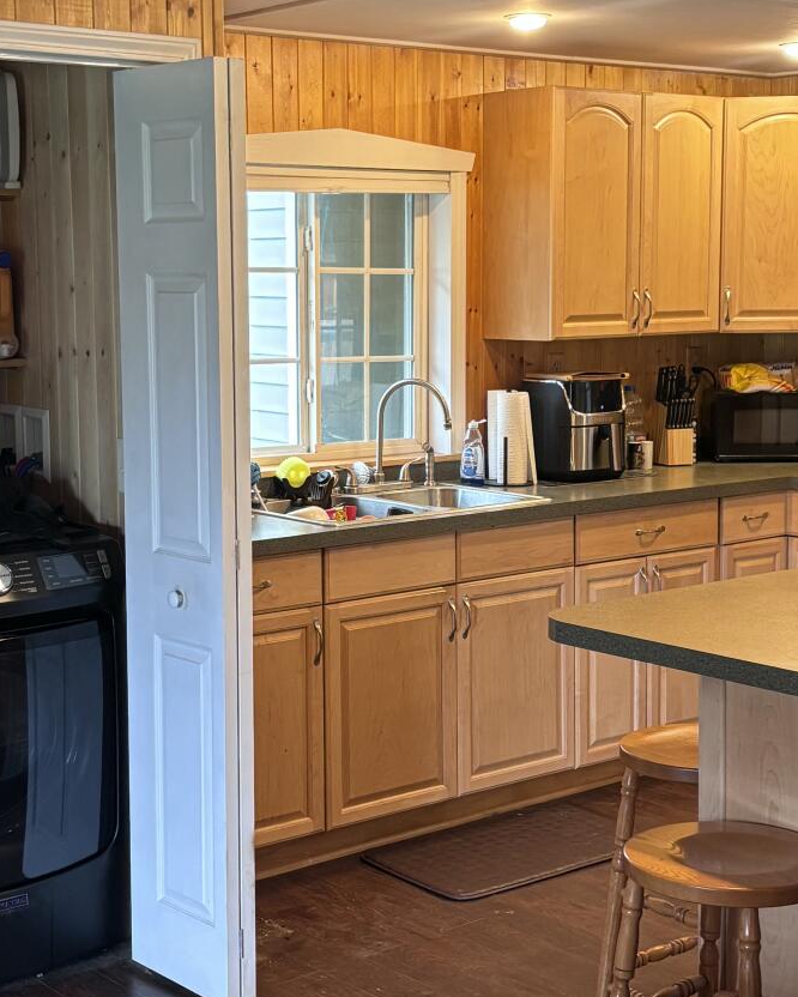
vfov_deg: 31.0
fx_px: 1800
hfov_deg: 25.0
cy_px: 487
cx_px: 392
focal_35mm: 61
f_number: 1.6
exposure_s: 1/60
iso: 200
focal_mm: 5.96
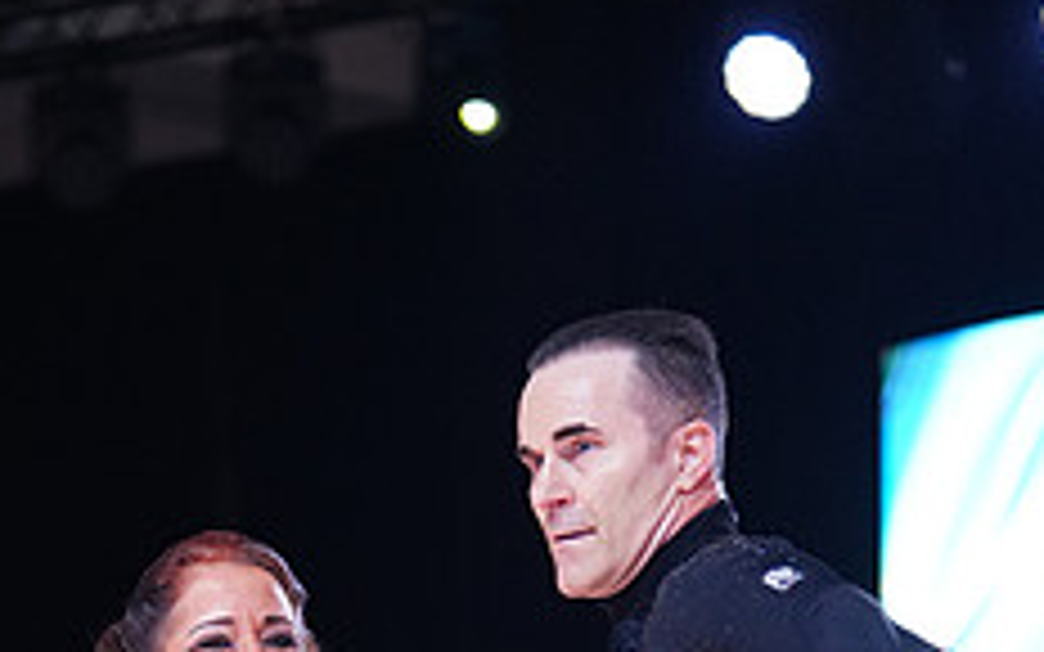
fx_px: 6174
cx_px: 506
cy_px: 1277
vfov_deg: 5.9
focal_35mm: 217
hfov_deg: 9.7
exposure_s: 1/400
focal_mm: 85
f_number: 2.8
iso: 1600
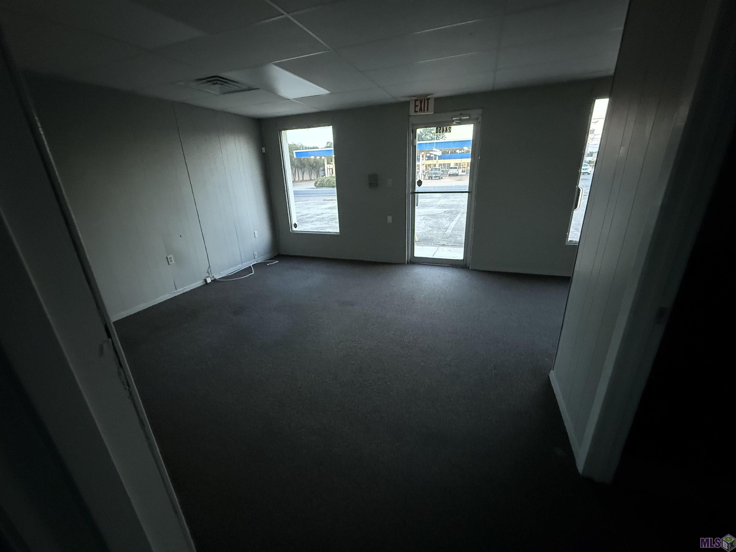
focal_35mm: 14
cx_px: 368
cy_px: 276
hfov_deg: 102.1
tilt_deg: -19.8
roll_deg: +2.7
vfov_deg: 85.7
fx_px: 298
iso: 1250
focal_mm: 2.22
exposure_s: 1/40
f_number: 2.2
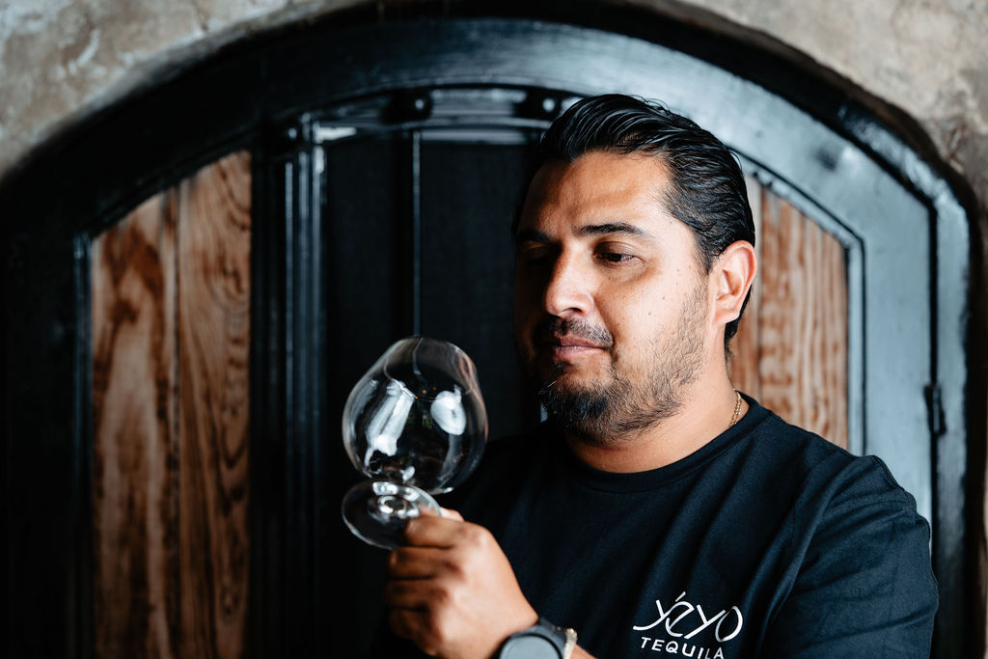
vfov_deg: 15.2
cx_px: 494
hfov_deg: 22.6
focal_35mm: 90
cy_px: 330
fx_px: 2470
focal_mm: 90
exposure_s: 1/250
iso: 160
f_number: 4.5
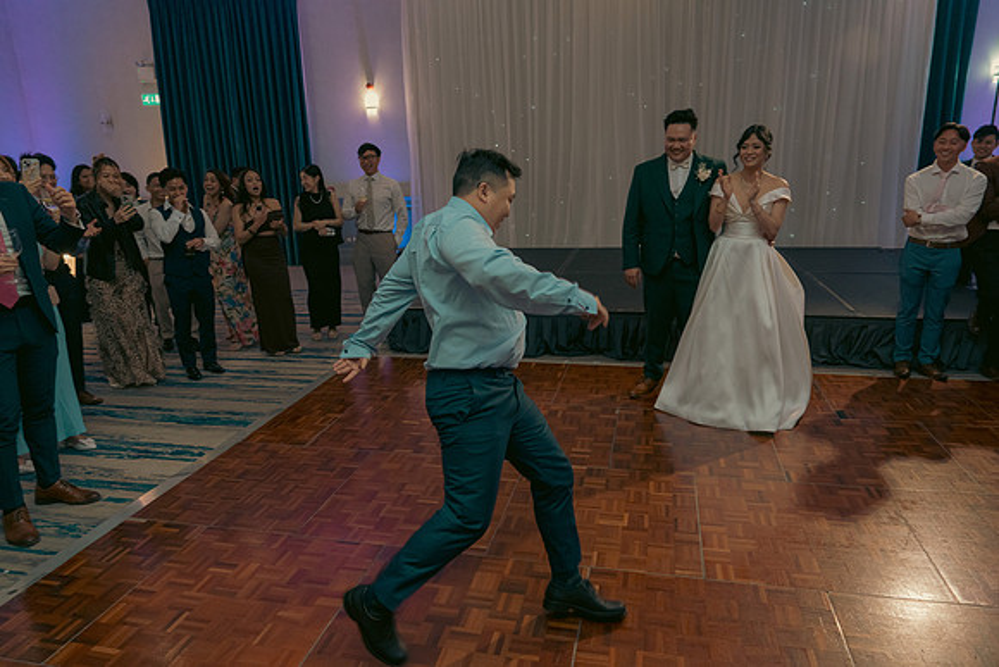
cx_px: 500
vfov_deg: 53.2
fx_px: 666
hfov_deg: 73.7
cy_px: 334
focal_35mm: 24
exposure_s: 1/160
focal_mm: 24
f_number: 3.5
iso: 2500
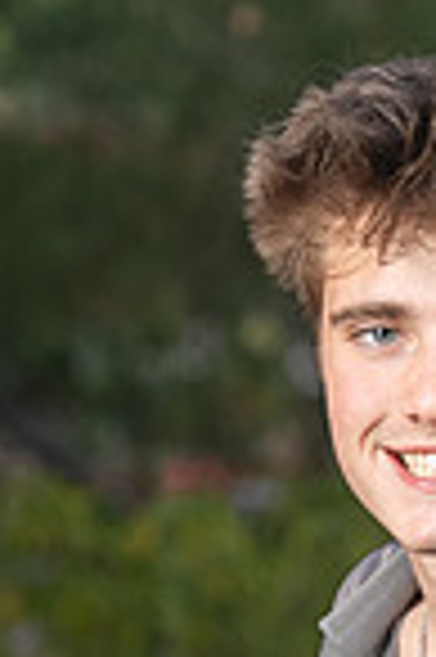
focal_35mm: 324
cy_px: 783
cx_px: 378
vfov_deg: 6.3
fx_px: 5900
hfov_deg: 4.2
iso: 800
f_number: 4
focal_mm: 105
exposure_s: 1/80
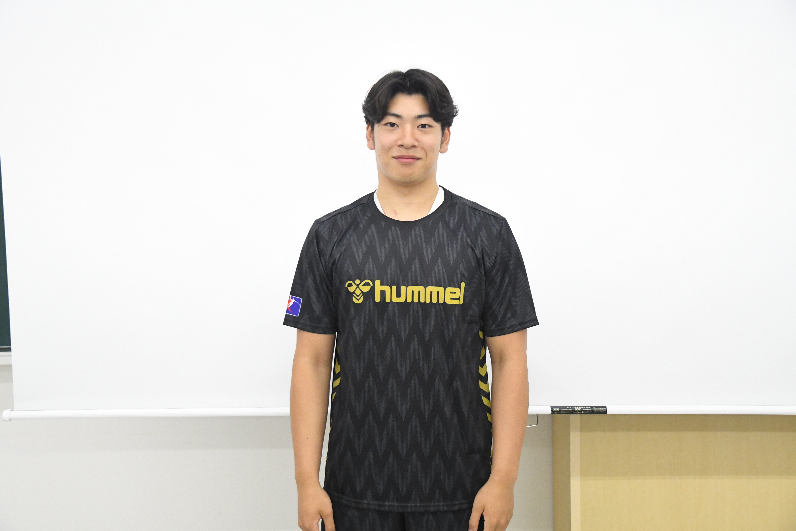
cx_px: 398
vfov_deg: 34.2
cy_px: 266
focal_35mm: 39
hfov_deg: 49.6
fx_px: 862
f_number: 3
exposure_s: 1/800
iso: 4000
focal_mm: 26
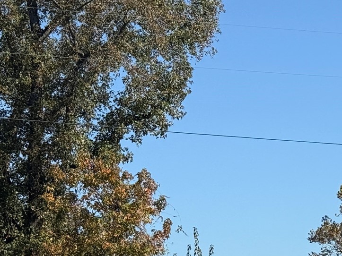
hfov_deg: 14.0
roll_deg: +0.8
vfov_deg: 10.8
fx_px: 1343
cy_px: 270
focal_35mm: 136
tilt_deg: +3.9
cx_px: 439
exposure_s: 1/4587
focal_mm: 6.76
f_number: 1.78
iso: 64
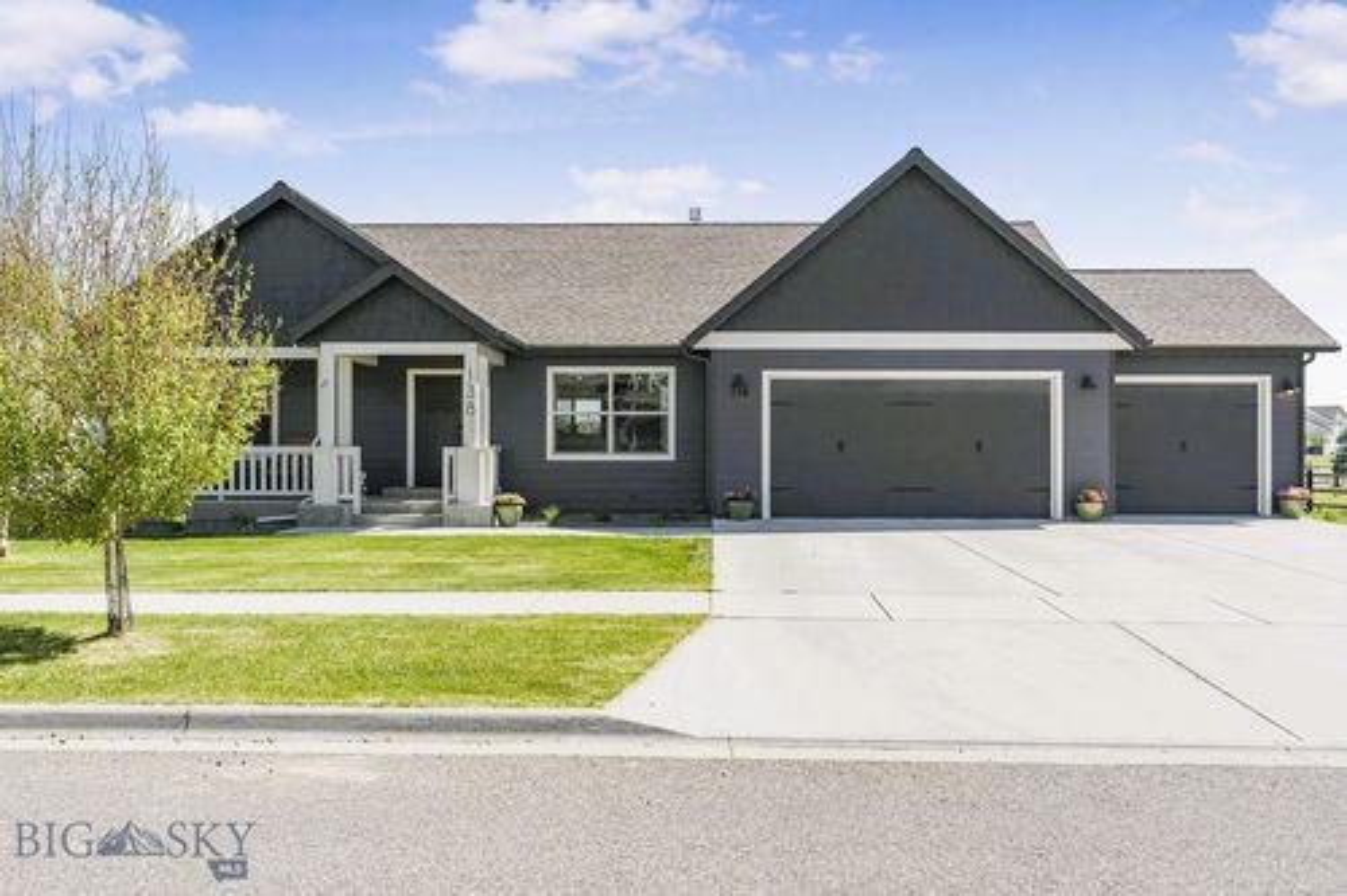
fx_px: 1272
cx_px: 674
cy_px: 448
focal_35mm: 34
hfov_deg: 55.8
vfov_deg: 38.9
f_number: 7.1
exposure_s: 1/3200
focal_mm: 34
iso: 800
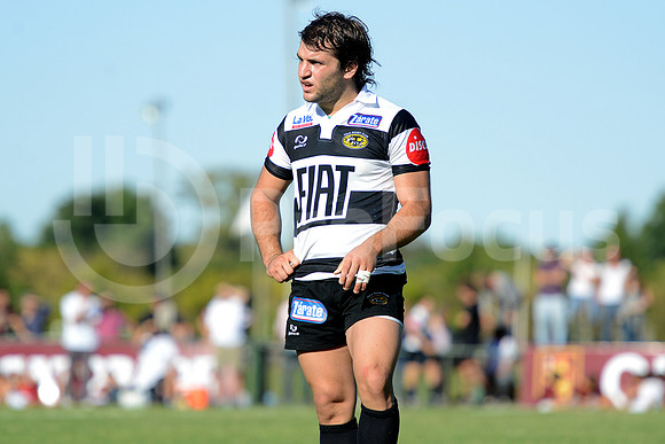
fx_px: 4434
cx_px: 332
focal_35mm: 240
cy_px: 222
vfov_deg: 5.7
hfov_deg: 8.6
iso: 320
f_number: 4
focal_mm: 240
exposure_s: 1/1250
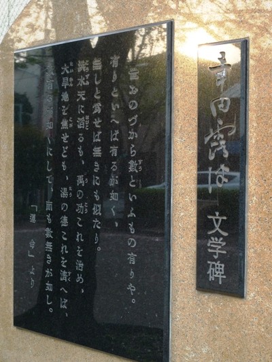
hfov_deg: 25.7
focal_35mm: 57
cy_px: 181
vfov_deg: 33.8
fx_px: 597
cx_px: 136
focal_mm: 12.1
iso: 160
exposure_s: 1/100
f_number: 2.8
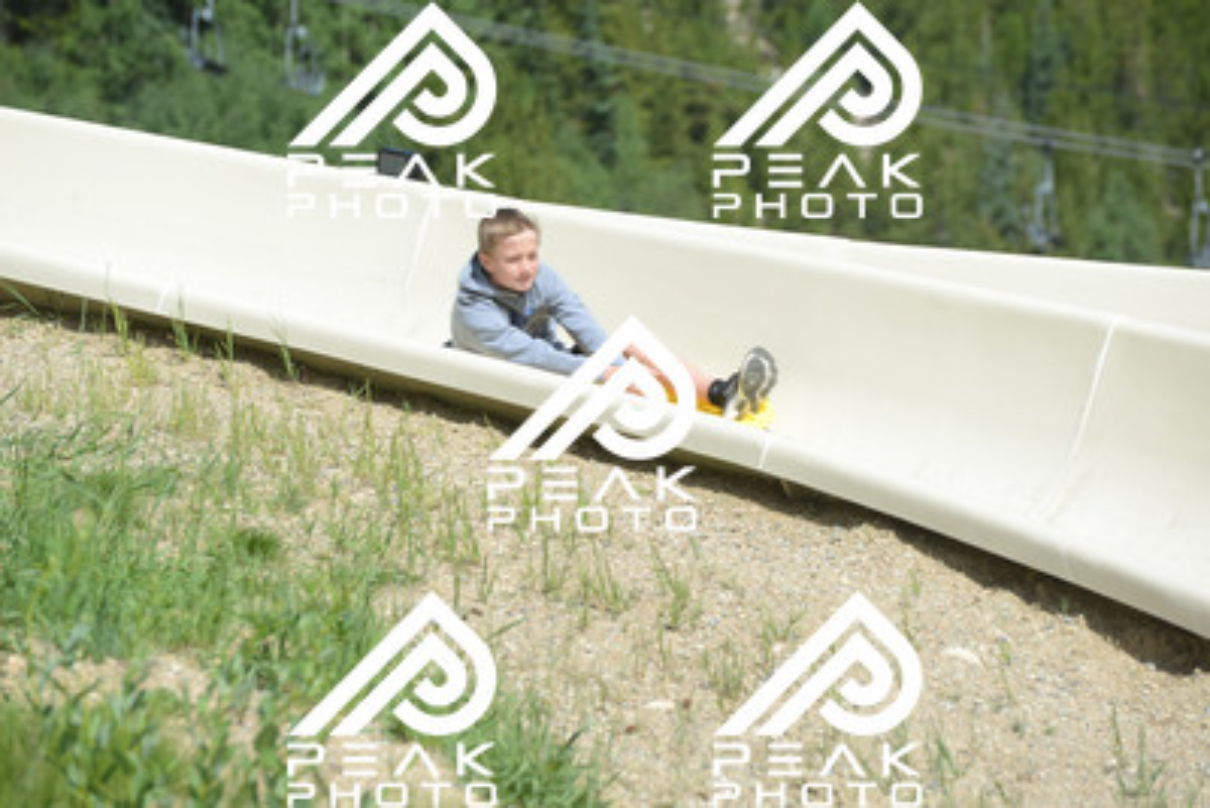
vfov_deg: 7.0
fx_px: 6556
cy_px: 404
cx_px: 605
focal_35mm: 195
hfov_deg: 10.5
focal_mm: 195
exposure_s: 1/640
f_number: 6.3
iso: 200
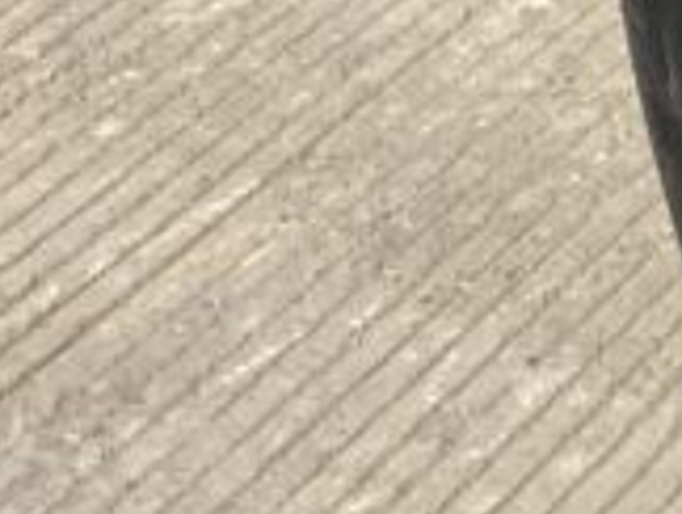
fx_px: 3611
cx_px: 1326
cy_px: 131
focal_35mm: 183
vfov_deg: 8.1
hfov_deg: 10.1
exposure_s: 1/1534
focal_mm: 3
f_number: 1.8
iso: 16
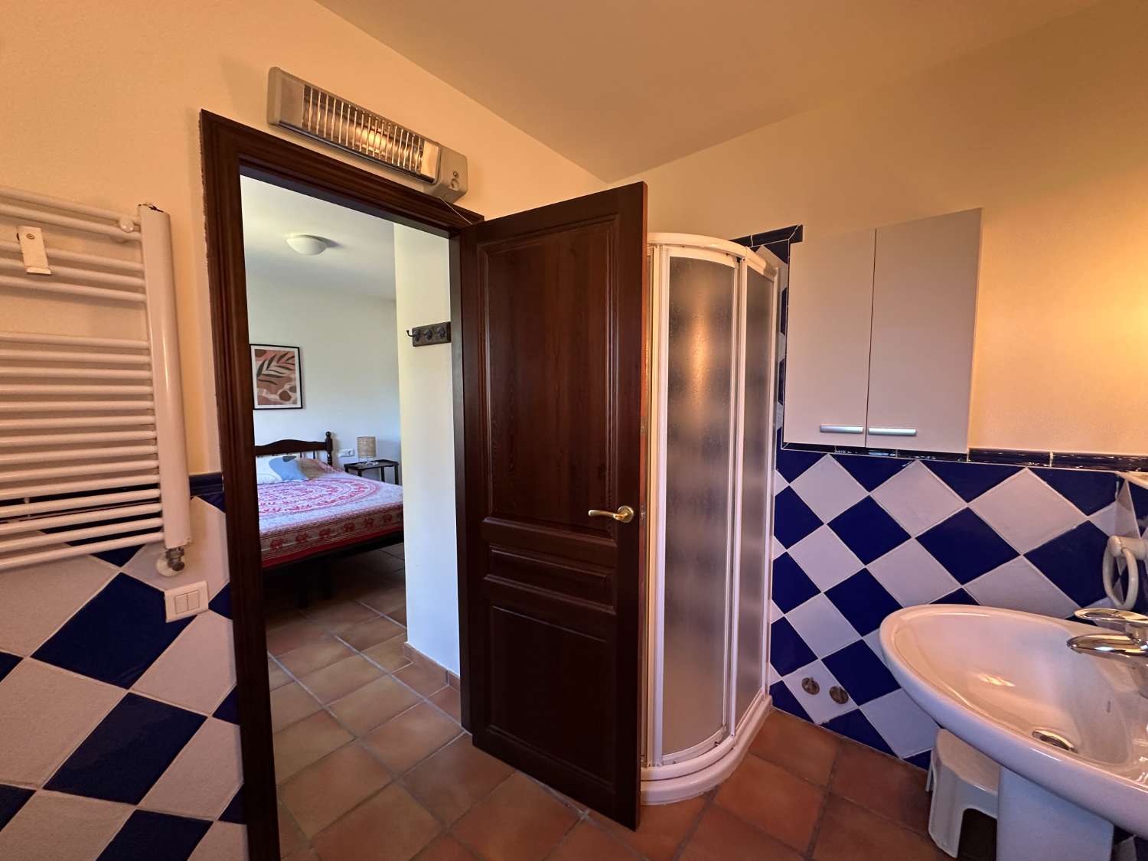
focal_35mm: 14
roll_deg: +0.2
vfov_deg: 85.7
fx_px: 464
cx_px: 574
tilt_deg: -2.1
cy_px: 430
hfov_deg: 102.1
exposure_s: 1/50
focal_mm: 2.22
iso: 320
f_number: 2.2
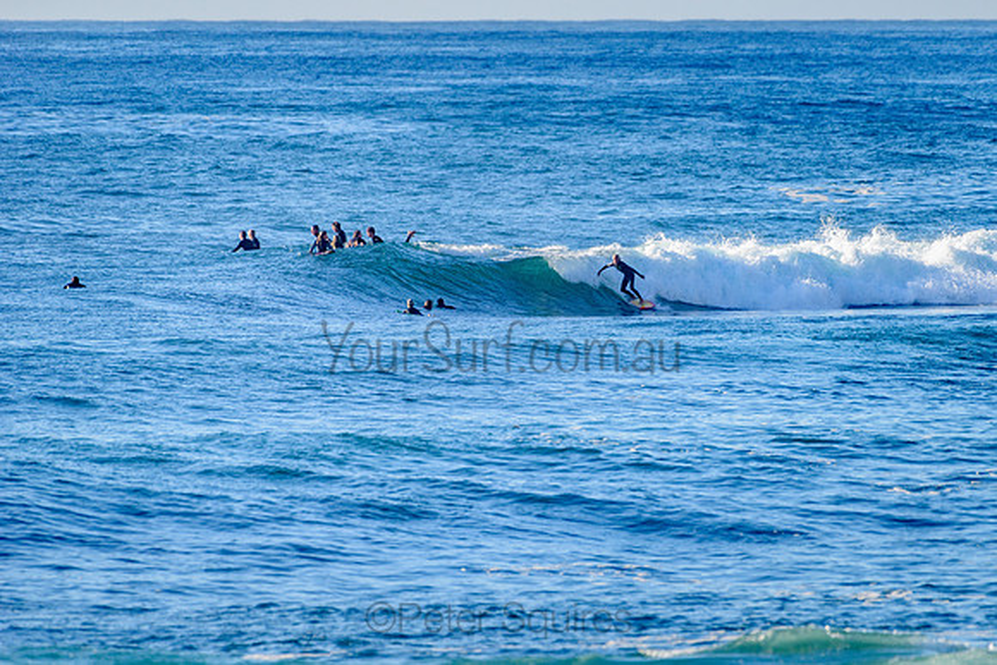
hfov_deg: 3.4
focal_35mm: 613
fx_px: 16986
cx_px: 611
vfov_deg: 2.2
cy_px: 283
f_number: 5.6
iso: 320
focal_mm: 500
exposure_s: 1/2000
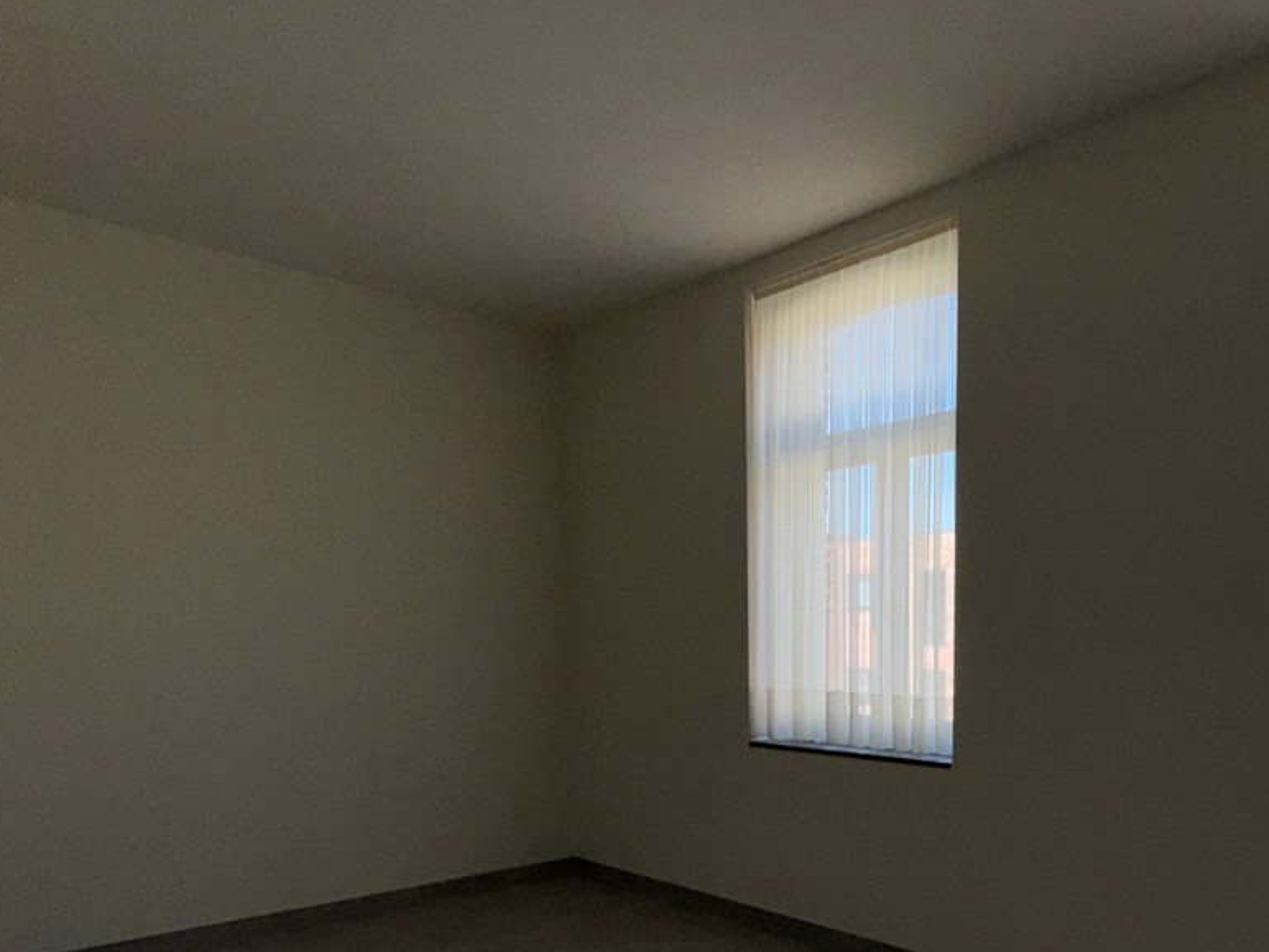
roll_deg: +0.5
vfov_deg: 45.8
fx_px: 1063
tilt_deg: -6.4
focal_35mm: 29
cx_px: 830
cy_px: 758
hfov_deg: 60.4
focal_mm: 2.22
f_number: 2.2
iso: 32
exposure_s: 1/418
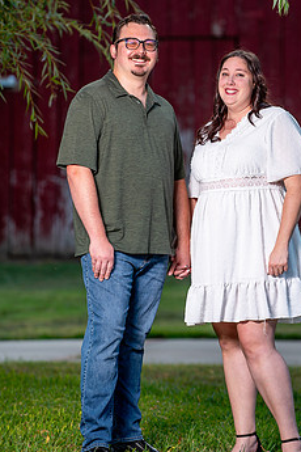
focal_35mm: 235
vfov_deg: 8.8
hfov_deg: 5.8
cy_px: 211
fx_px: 2947
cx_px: 190
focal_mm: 180
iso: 80
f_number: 5
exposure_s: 1/125
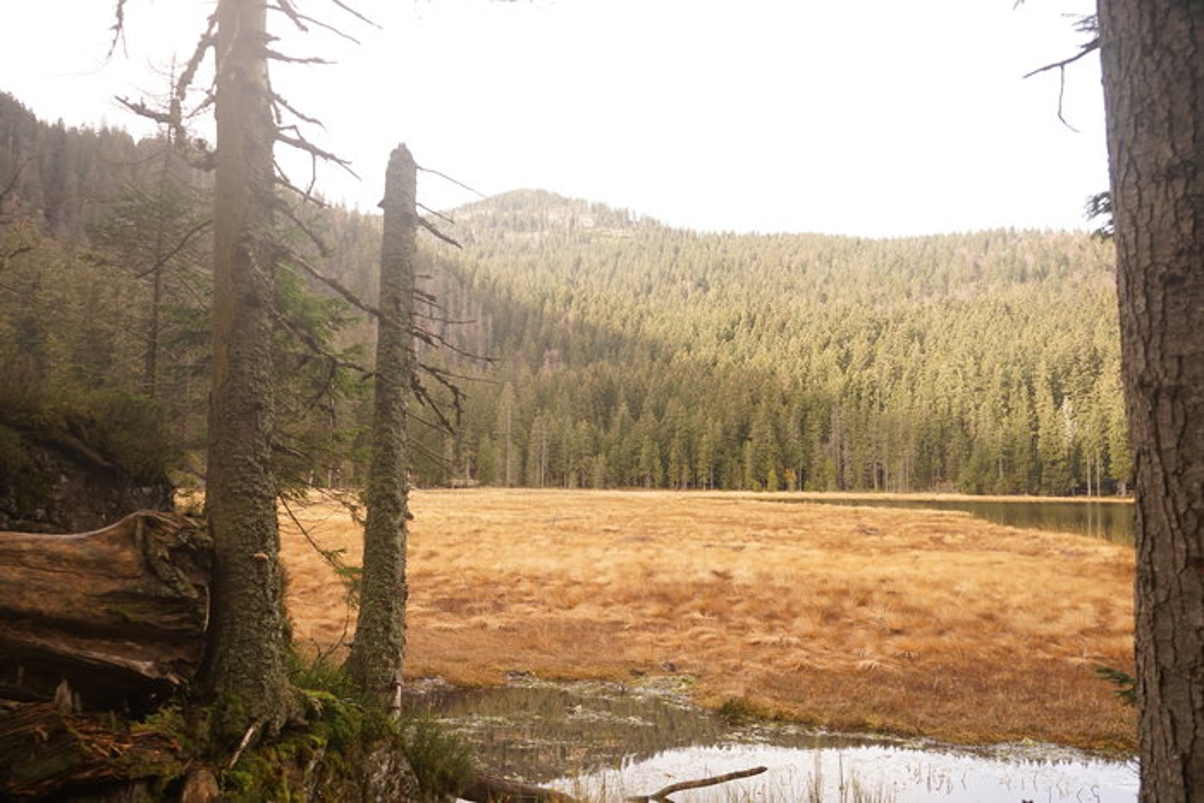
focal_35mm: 32
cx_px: 602
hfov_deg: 58.7
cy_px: 402
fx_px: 1070
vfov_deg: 41.1
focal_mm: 32
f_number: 4.5
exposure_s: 1/60
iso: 100
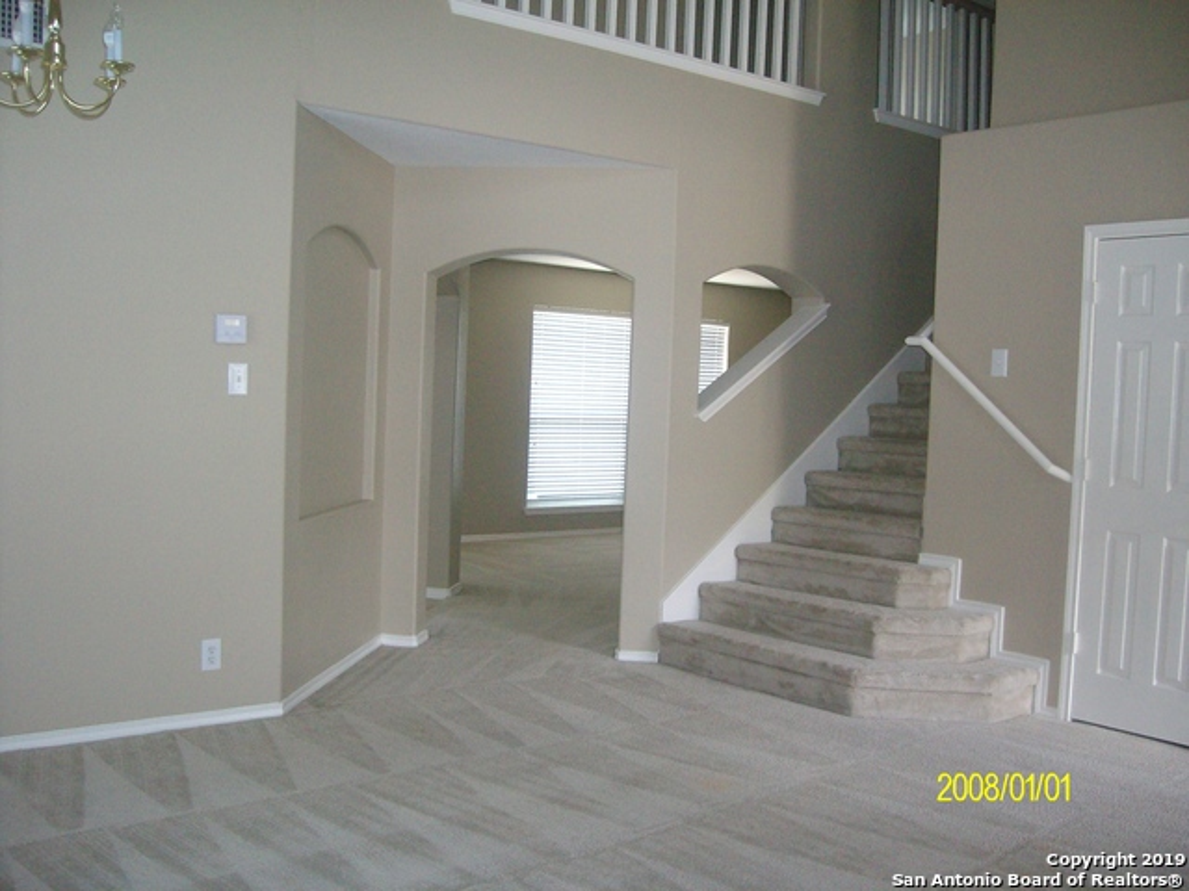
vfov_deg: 40.7
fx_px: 1202
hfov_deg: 52.6
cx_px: 594
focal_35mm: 35
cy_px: 446
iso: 205
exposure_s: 1/40.6
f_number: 2.8
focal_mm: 5.8
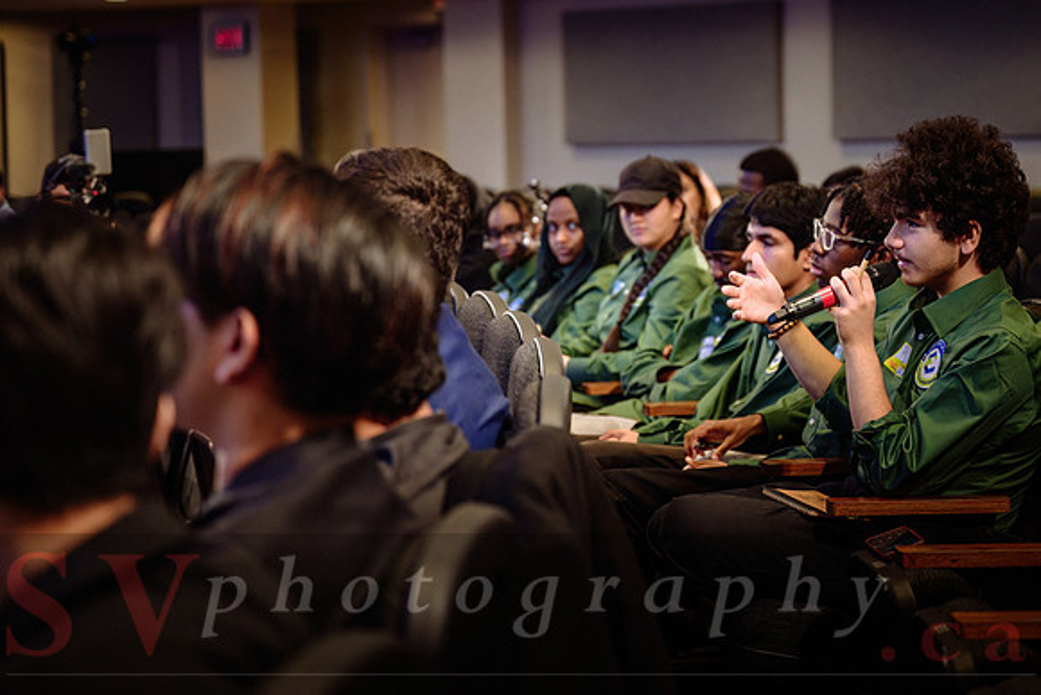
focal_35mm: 85
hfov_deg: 24.0
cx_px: 623
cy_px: 281
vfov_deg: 16.1
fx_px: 2446
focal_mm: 70
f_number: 2.8
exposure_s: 1/60
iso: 1600
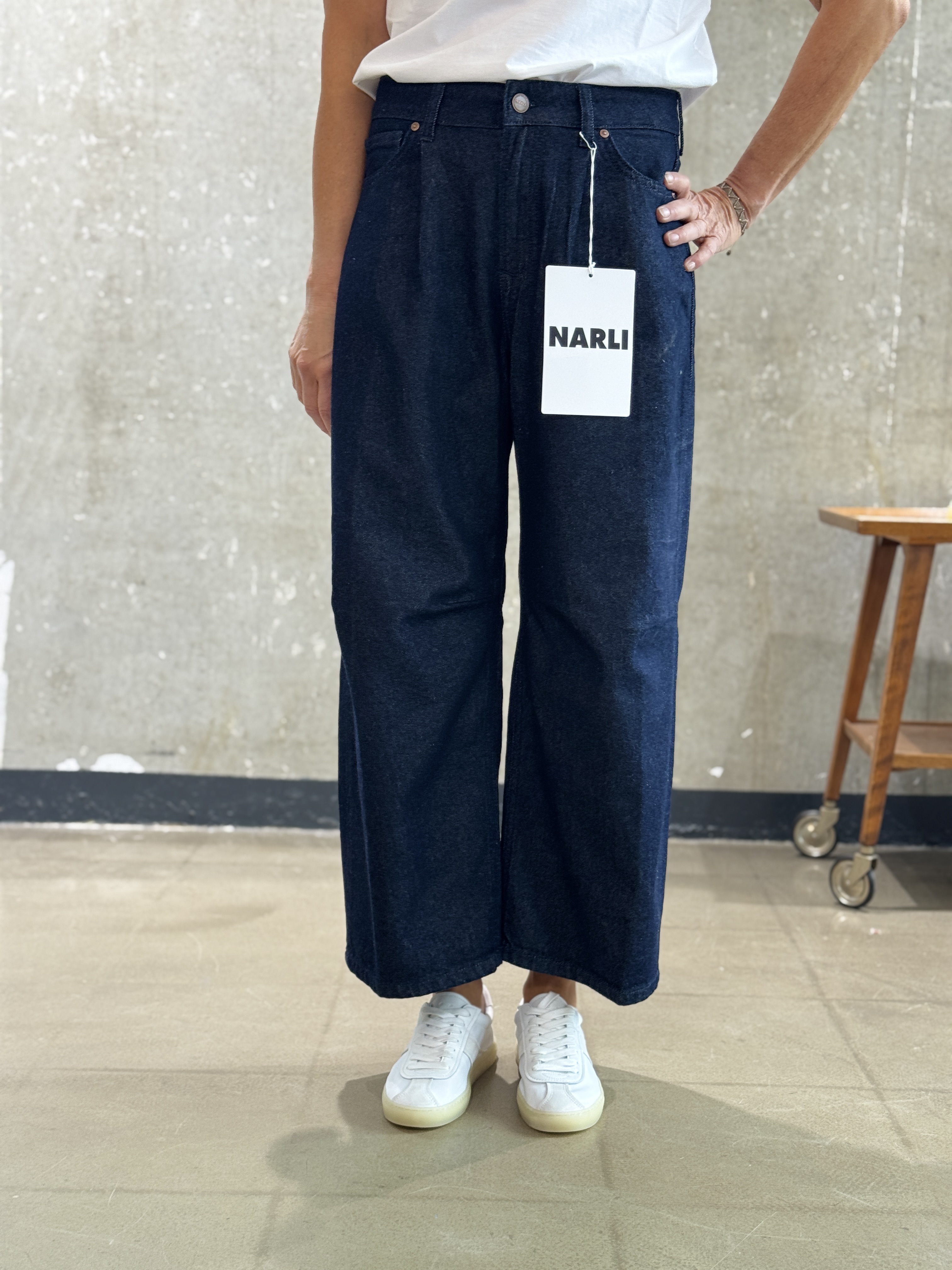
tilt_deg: -6.4
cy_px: 635
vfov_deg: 39.7
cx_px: 476
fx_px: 1760
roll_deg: -1.2
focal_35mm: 48
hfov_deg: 30.3
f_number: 1.78
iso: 64
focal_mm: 6.76
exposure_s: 1/50
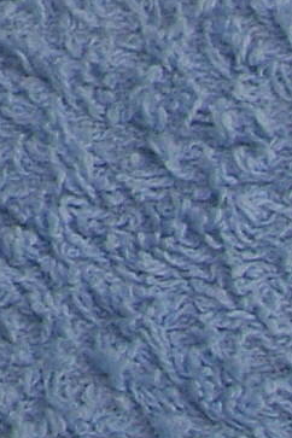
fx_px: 3431
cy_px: -626
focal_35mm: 282
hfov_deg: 4.2
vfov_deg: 6.9
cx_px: -1265
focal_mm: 7.8
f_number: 6.4
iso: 50
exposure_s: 1/160
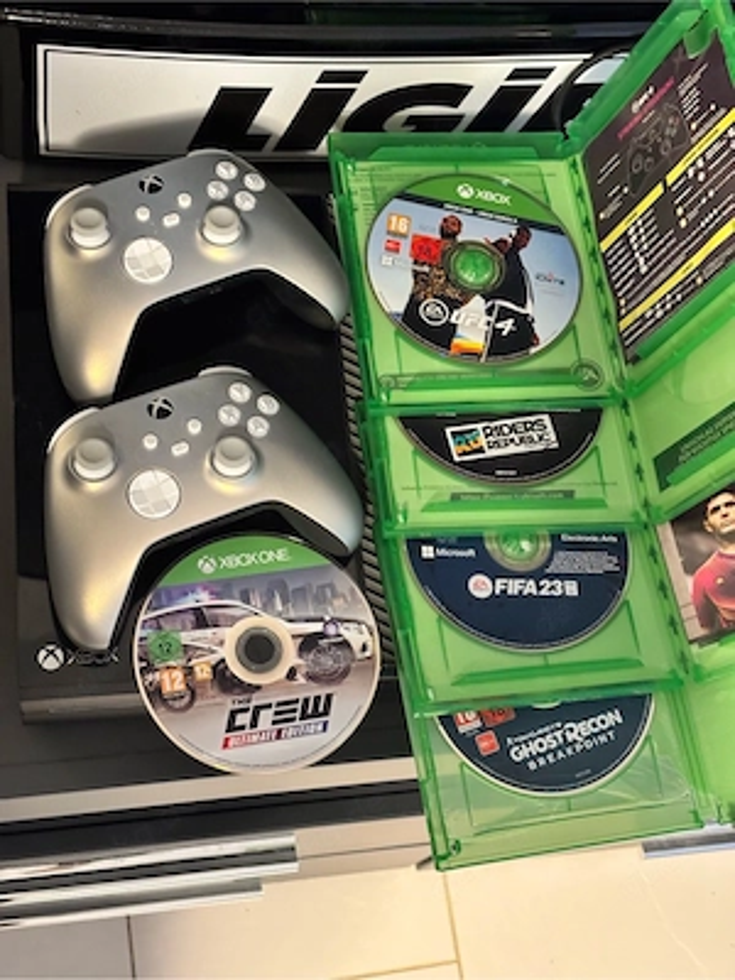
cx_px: 368
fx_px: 1472
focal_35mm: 52
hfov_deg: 28.0
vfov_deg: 36.8
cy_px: 490
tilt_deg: -66.9
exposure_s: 1/24
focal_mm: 5.96
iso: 400
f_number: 1.6
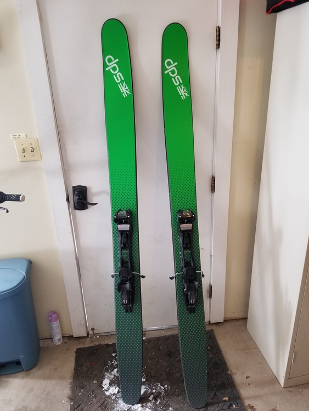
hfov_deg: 53.1
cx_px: 154
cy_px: 206
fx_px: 309
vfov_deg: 67.3
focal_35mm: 26
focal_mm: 4.25
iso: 200
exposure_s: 1/17
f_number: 1.7
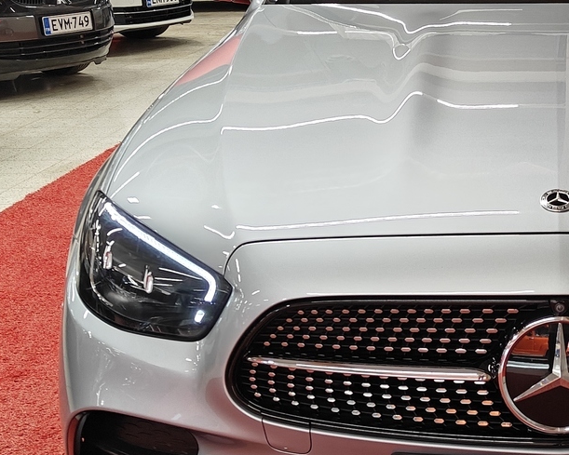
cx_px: 576
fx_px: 1162
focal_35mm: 69
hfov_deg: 26.0
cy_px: 274
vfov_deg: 22.1
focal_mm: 5.59
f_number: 1.8
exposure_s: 1/100
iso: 80
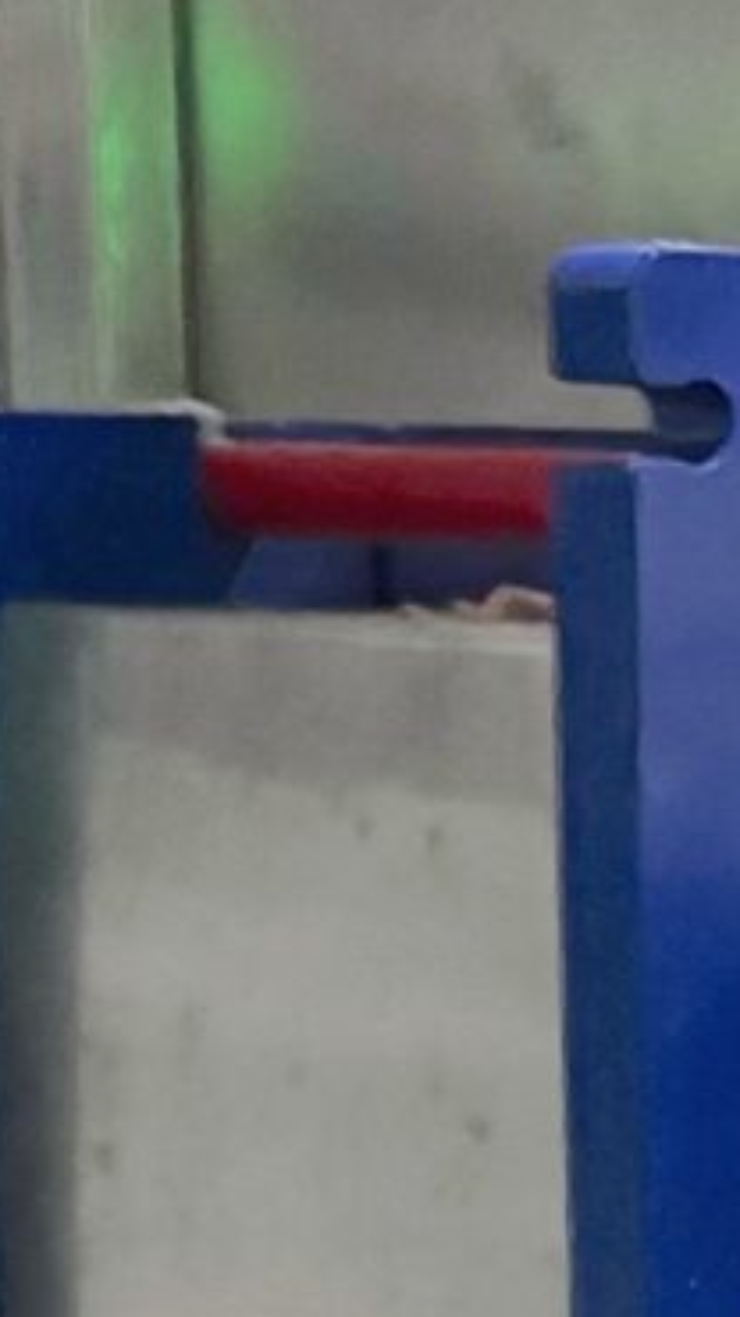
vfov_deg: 10.0
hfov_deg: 6.0
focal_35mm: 196
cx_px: 1743
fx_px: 6840
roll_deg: -3.1
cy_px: 2887
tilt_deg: -18.1
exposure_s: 1/30
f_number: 1.6
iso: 800
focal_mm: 5.96
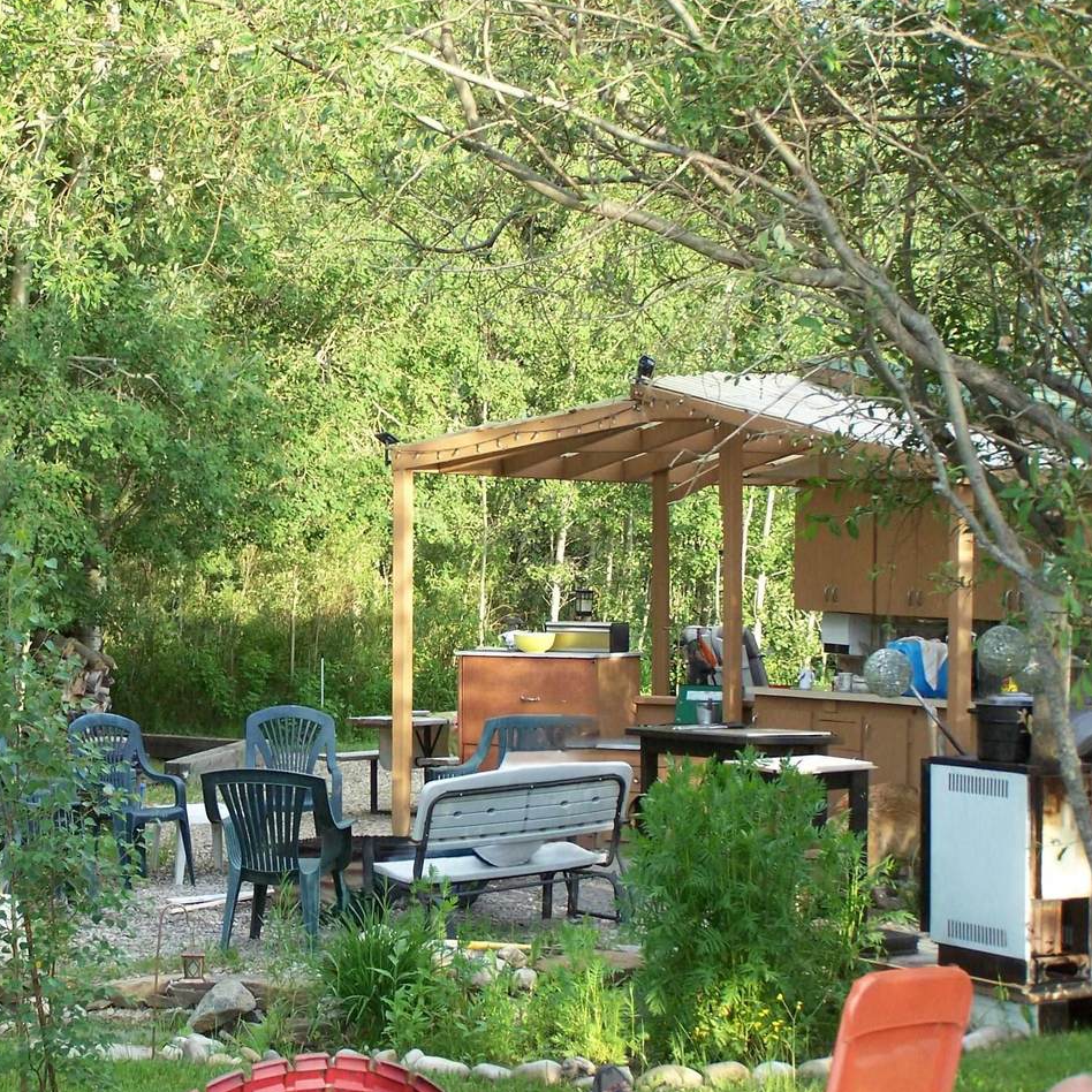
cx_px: 380
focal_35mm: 80
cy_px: 544
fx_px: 2855
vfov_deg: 21.7
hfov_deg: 21.6
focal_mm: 11.1
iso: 140
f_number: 3.2
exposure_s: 1/250
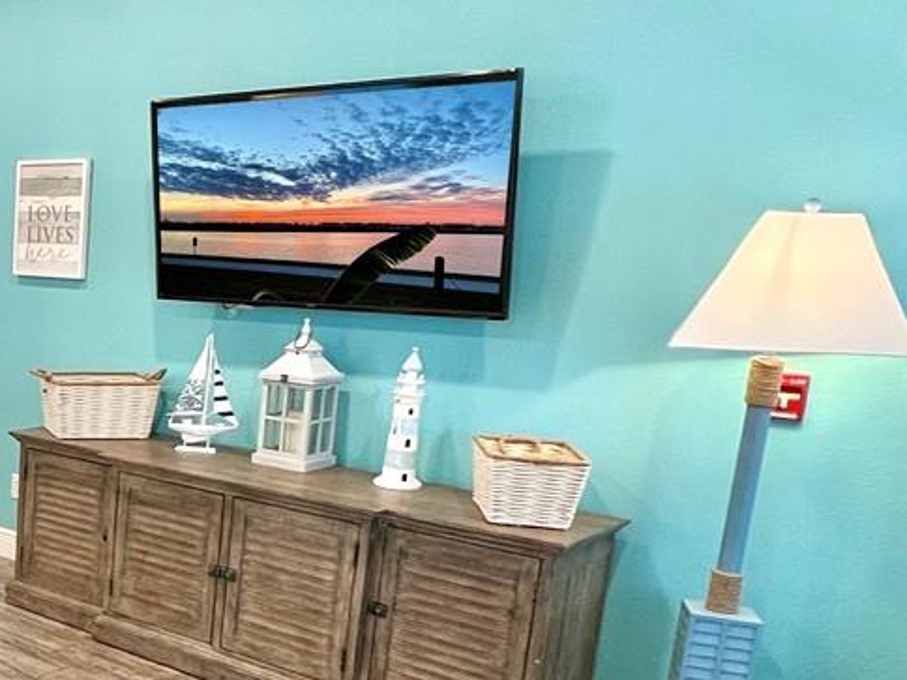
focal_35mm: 43
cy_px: 487
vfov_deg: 33.1
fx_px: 1127
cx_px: -187
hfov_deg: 34.7
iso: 200
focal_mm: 1.57
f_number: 1.8
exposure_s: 1/120
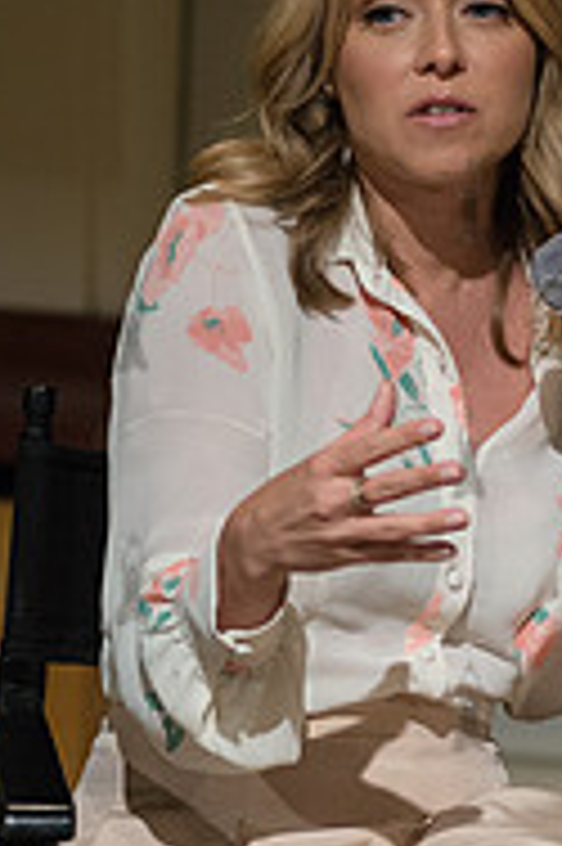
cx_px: 468
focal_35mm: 192
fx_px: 4504
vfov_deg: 10.7
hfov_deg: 7.1
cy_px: 454
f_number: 4
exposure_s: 1/800
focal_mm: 80
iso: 2500
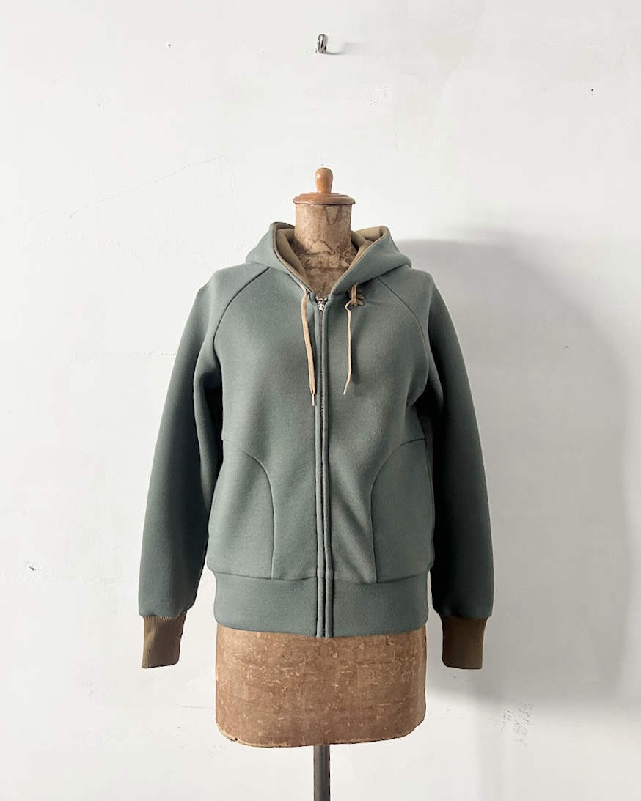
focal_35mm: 28
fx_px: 664
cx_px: 326
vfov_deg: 62.1
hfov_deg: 51.5
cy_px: 360
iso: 125
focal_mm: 5.7
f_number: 1.5
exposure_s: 1/65
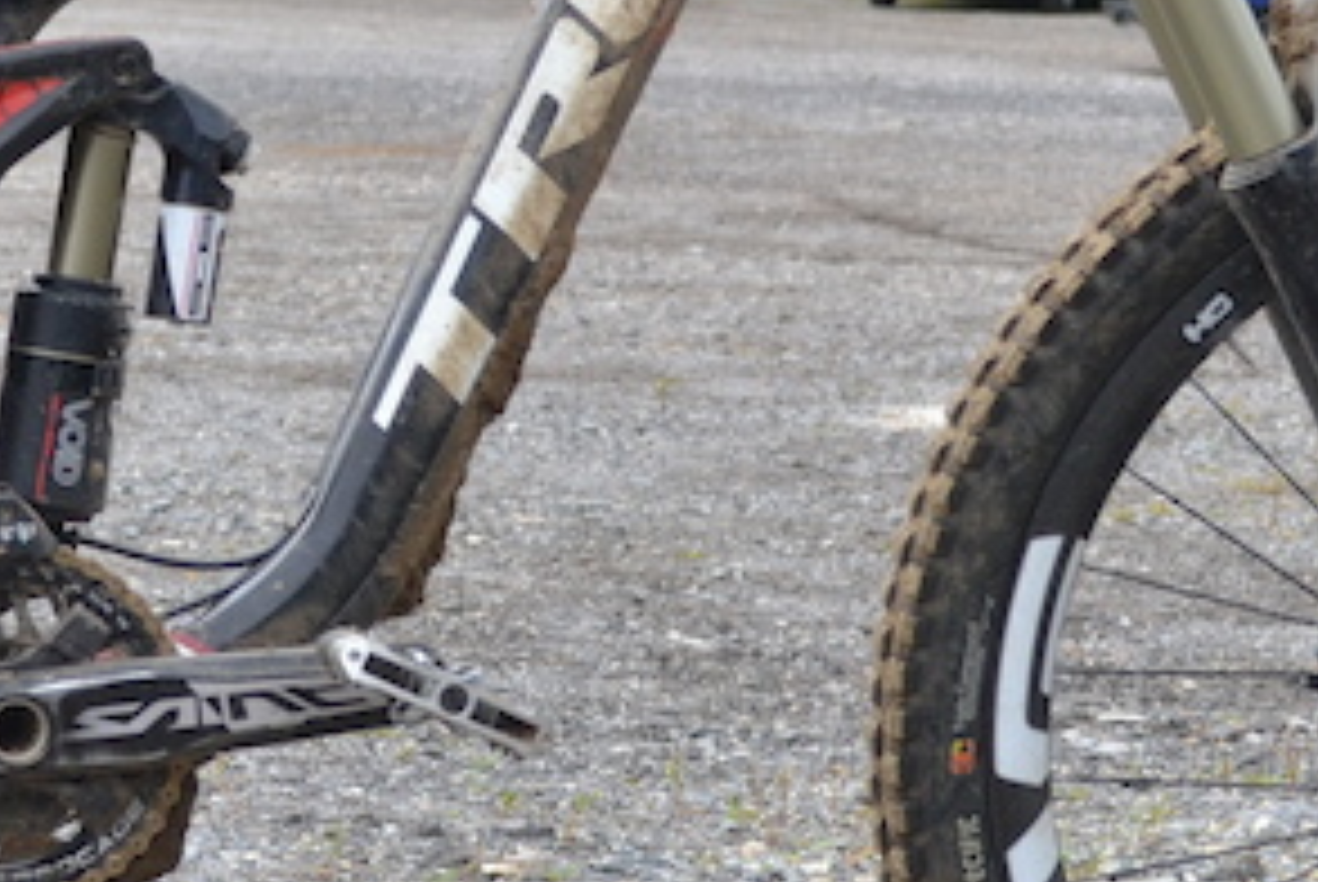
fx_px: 6523
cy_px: 259
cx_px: 234
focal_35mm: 178
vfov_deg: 7.7
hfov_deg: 11.5
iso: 360
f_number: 5
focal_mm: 34
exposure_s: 1/500
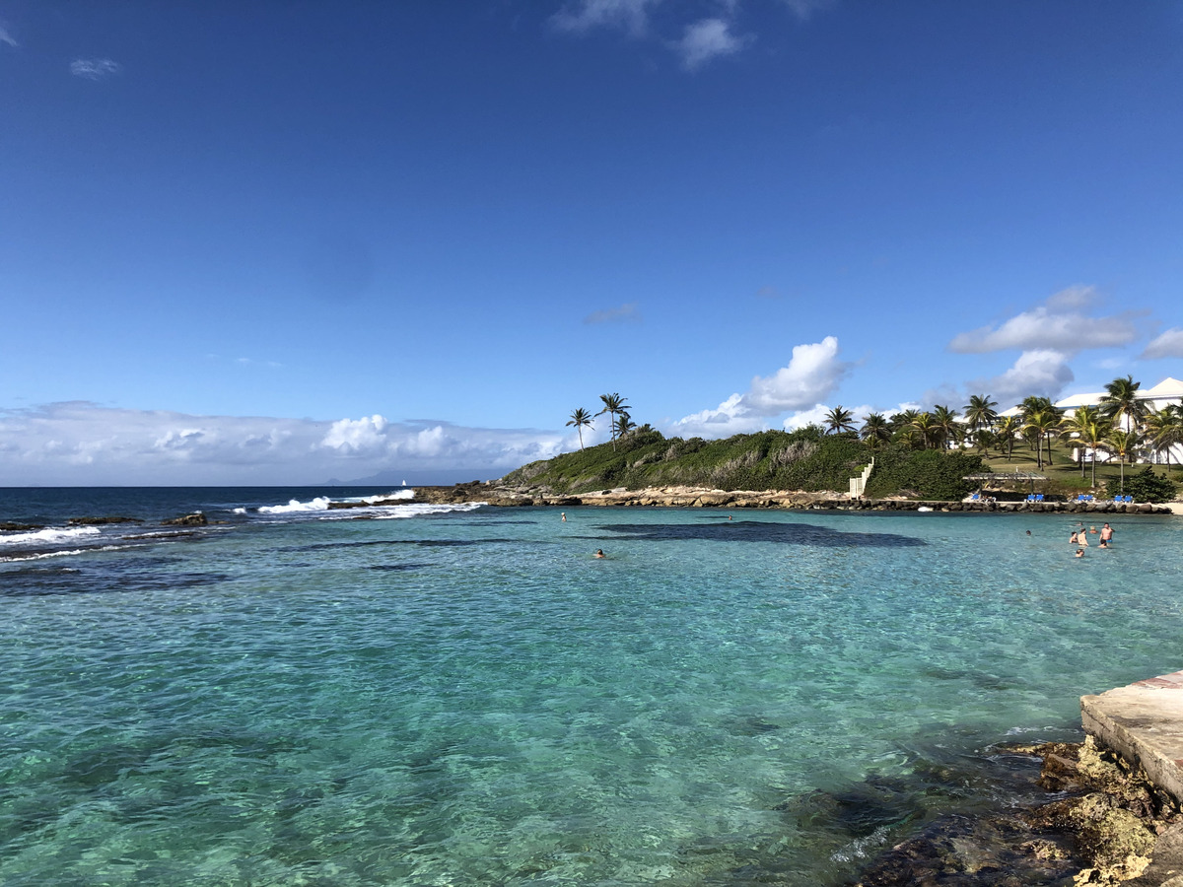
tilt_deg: +2.8
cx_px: 592
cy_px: 444
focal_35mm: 28
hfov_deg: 63.4
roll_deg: +1.1
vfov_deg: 49.7
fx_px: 957
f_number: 1.8
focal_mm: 4
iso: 20
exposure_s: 1/3003
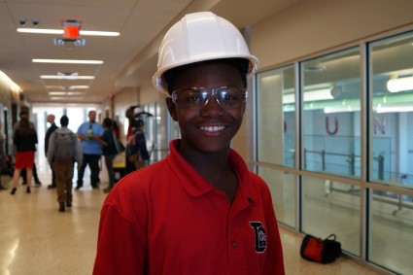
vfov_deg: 36.8
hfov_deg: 53.2
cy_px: 138
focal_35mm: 36
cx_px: 206
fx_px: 413
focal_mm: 24
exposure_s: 1/160
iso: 2000
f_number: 4
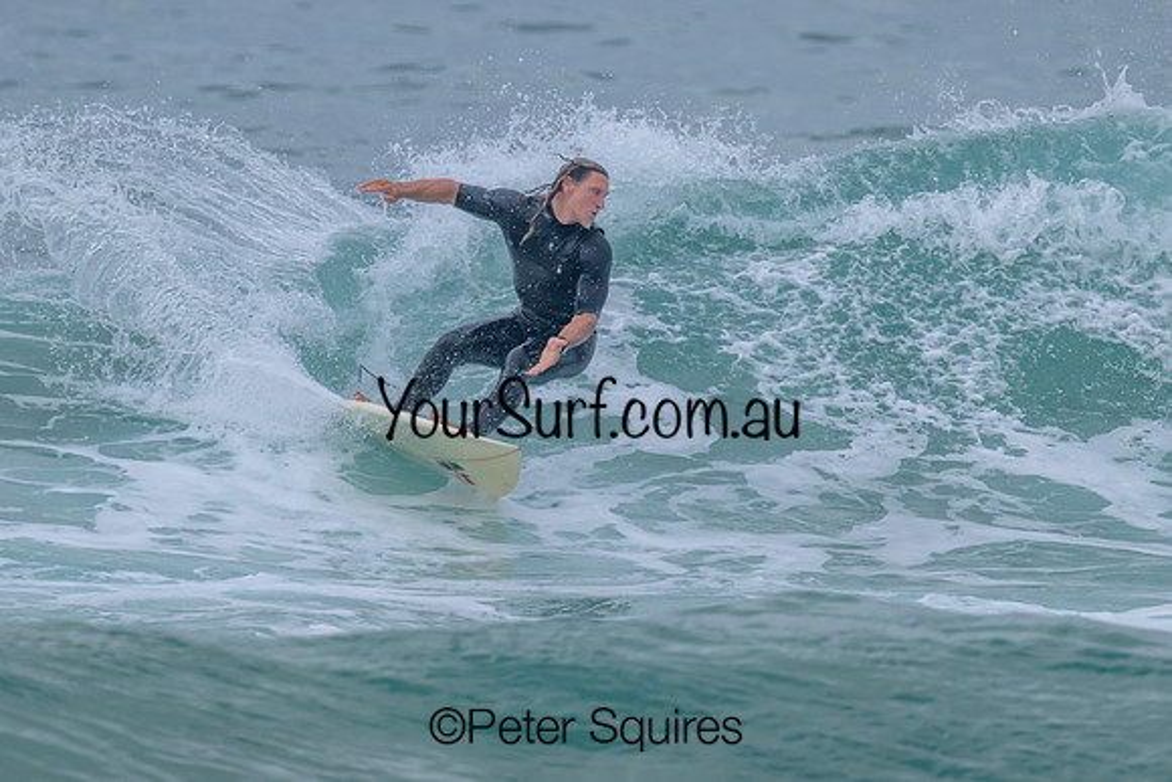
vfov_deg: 1.3
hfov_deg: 1.9
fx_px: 34546
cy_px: 296
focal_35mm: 1061
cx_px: 657
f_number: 11
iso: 800
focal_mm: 800
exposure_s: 1/2000
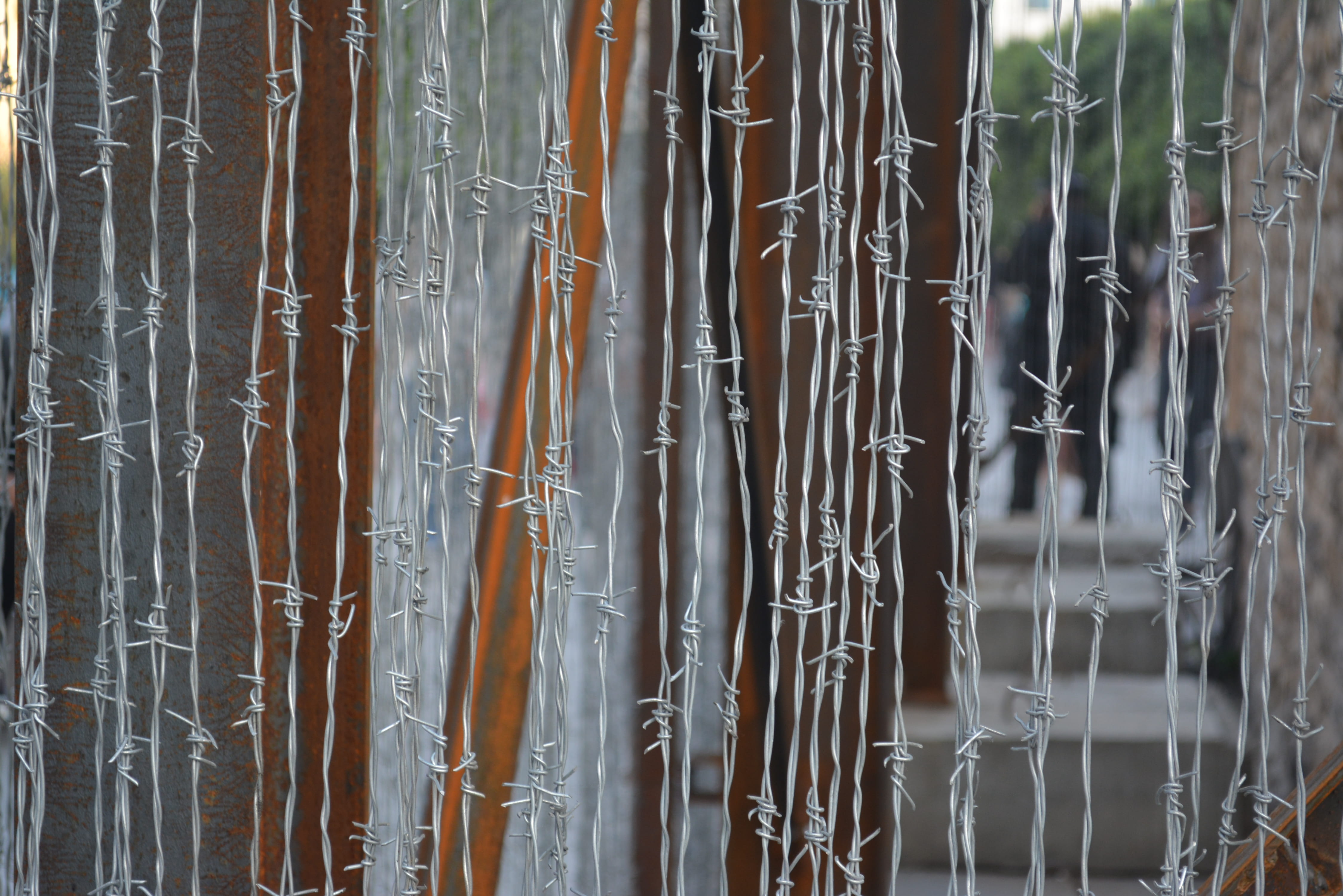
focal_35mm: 82
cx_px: 672
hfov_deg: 24.6
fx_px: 3078
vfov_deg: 16.6
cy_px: 448
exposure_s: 1/60
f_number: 5.6
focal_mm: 55
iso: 400
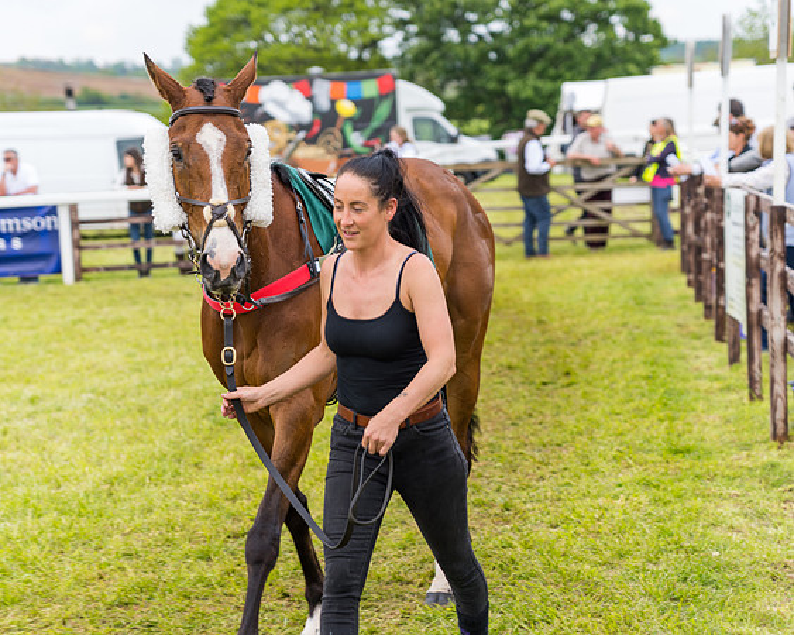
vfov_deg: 14.2
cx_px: 352
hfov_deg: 17.7
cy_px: 321
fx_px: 2556
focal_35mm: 109
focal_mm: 95
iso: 50
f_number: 4
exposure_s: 1/125
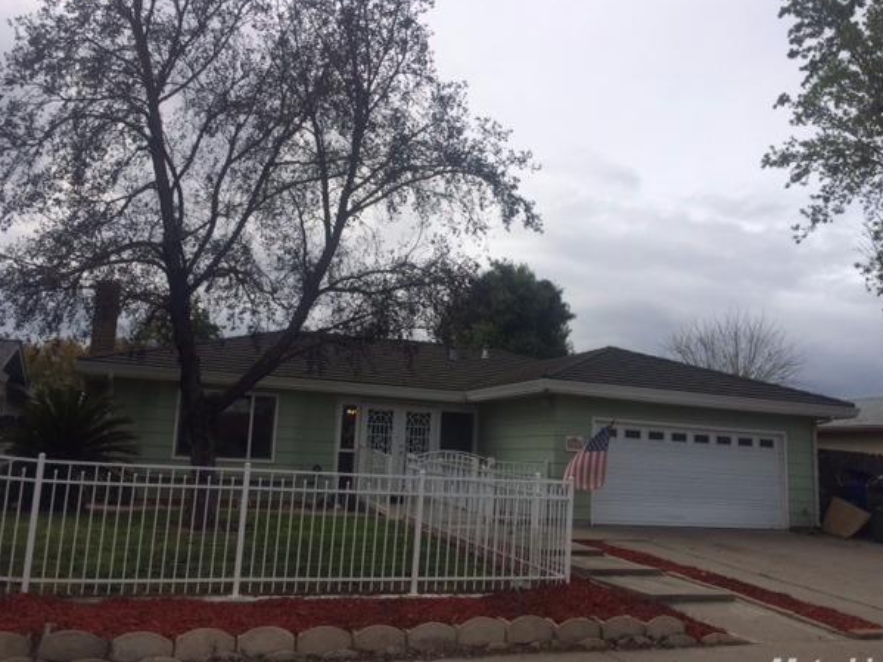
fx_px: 791
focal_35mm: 31
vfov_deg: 45.4
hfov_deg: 58.4
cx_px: 444
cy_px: 333
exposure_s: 1/2933
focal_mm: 4.15
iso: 32
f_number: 2.2
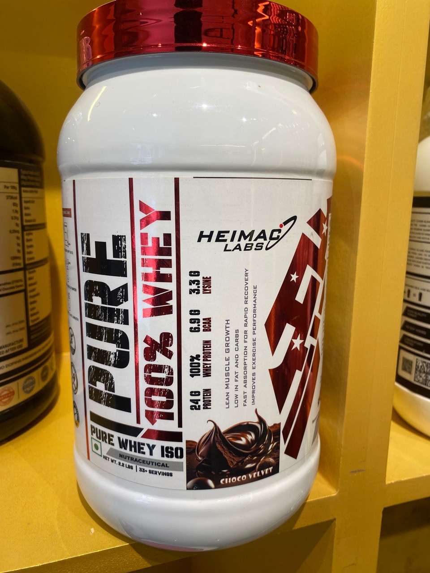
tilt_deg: -9.4
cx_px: 215
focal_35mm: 25
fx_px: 414
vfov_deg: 69.4
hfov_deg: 54.9
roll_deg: -1.1
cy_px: 286
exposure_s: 1/121
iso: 64
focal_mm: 4.25
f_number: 1.8
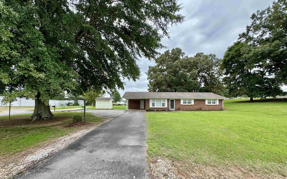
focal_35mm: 15
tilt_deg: +0.7
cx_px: 143
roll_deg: -0.7
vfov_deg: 74.2
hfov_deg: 101.5
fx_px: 117
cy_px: 104
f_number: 2.2
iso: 40
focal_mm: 2.22
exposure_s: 1/512
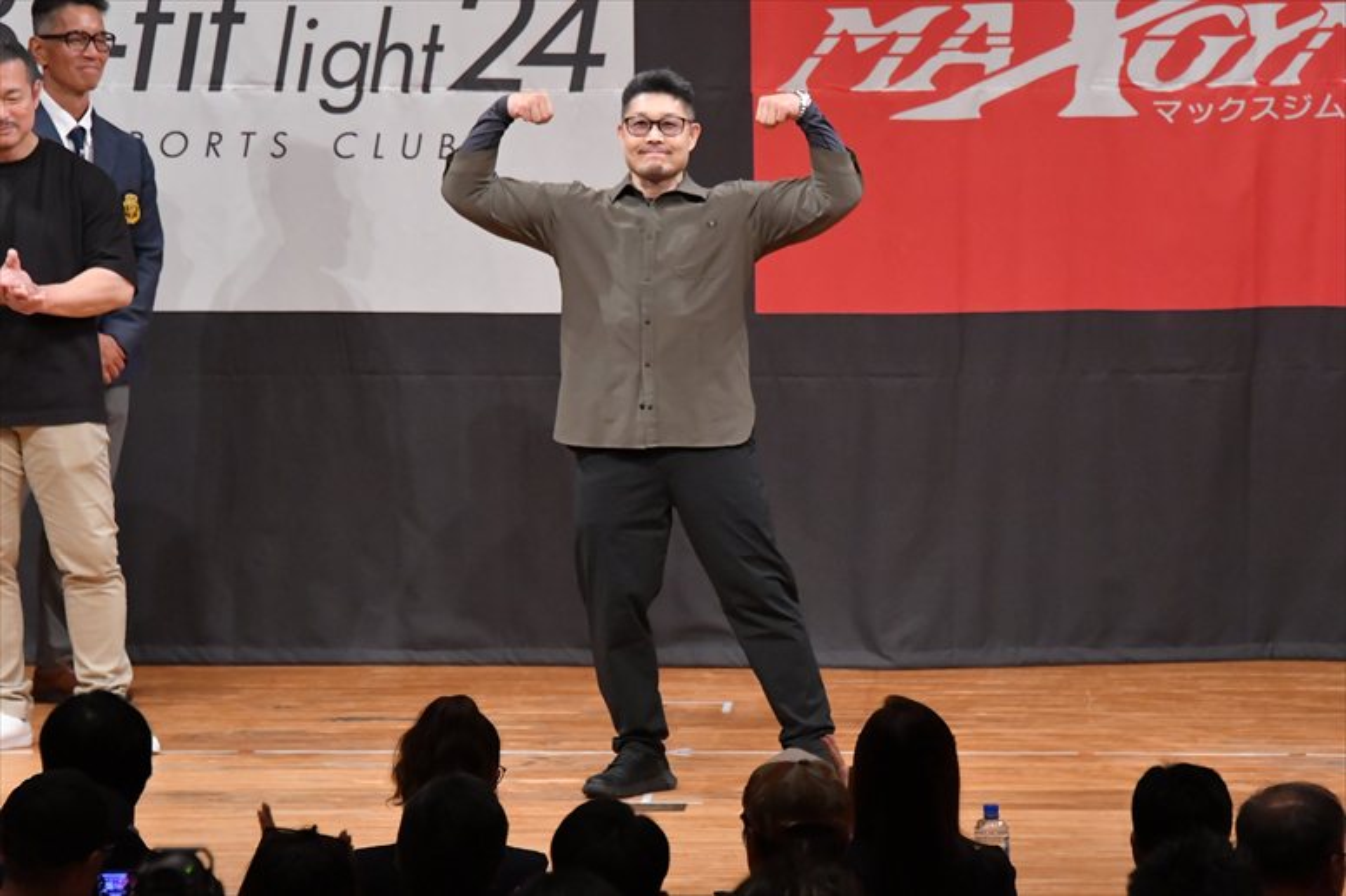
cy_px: 448
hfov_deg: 8.1
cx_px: 673
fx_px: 9530
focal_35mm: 255
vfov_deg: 5.4
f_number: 5.6
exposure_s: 1/400
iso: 7200
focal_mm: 170
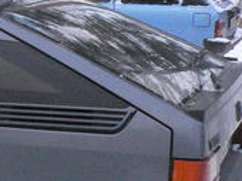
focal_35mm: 132
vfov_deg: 11.2
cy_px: 143
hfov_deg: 13.8
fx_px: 922
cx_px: -155
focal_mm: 5.8
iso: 400
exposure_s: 1/100
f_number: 2.8
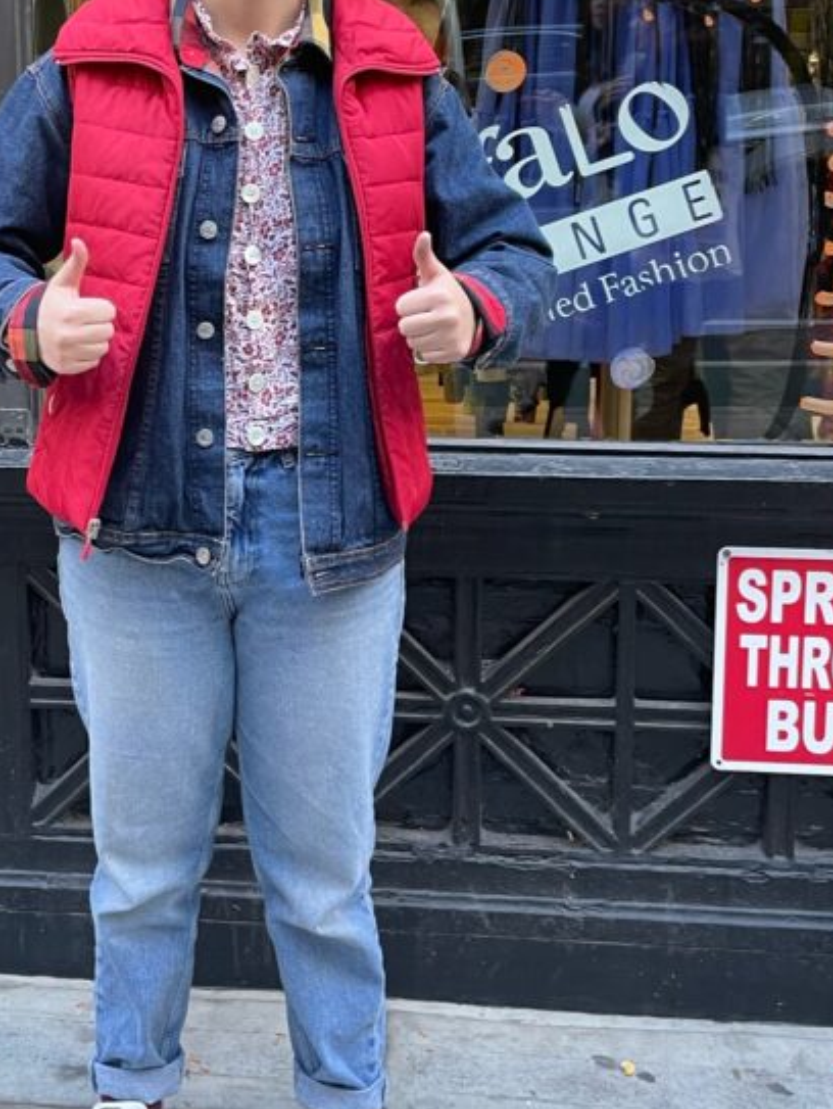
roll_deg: +1.6
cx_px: 210
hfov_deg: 29.3
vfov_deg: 38.2
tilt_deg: -9.1
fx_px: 1570
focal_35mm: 49
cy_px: 325
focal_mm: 4.2
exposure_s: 1/60
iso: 80
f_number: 1.6
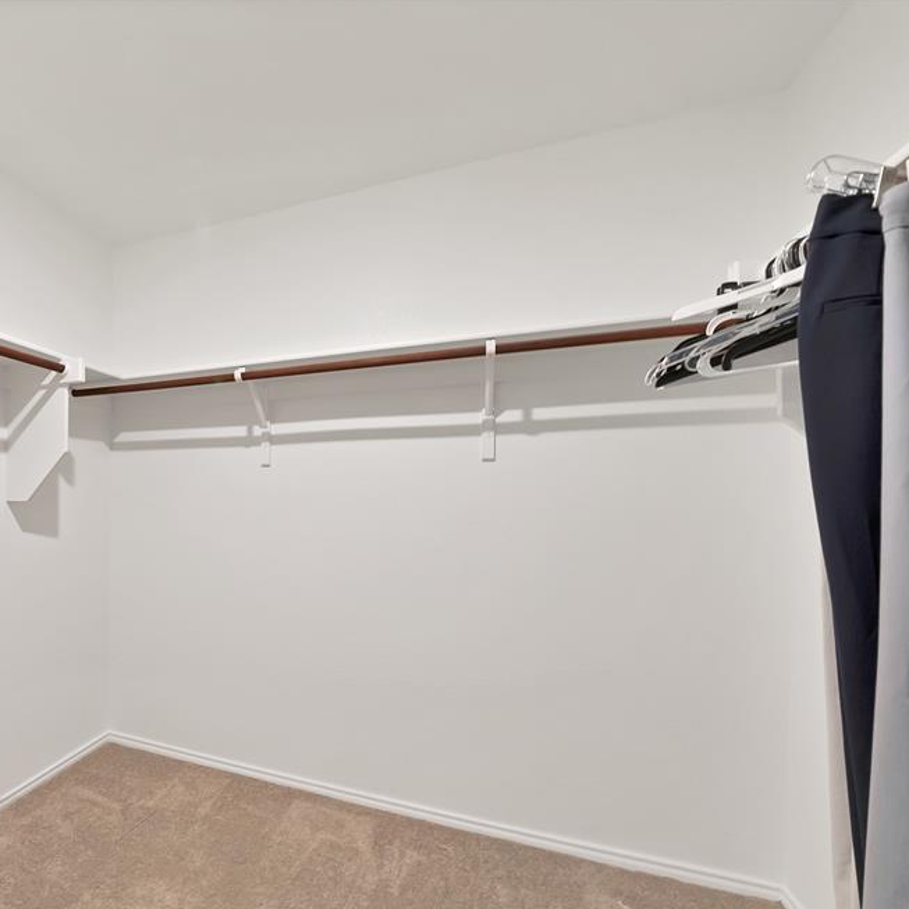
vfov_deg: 87.4
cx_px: 234
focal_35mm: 16
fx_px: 475
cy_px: 472
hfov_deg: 81.0
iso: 400
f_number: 9
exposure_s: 1/2
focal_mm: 12
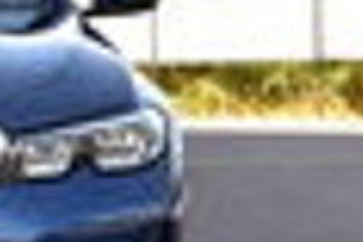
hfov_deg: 6.7
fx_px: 3085
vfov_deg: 4.5
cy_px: 94
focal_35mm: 306
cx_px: -139
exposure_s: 1/160
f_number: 9
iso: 400
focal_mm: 60
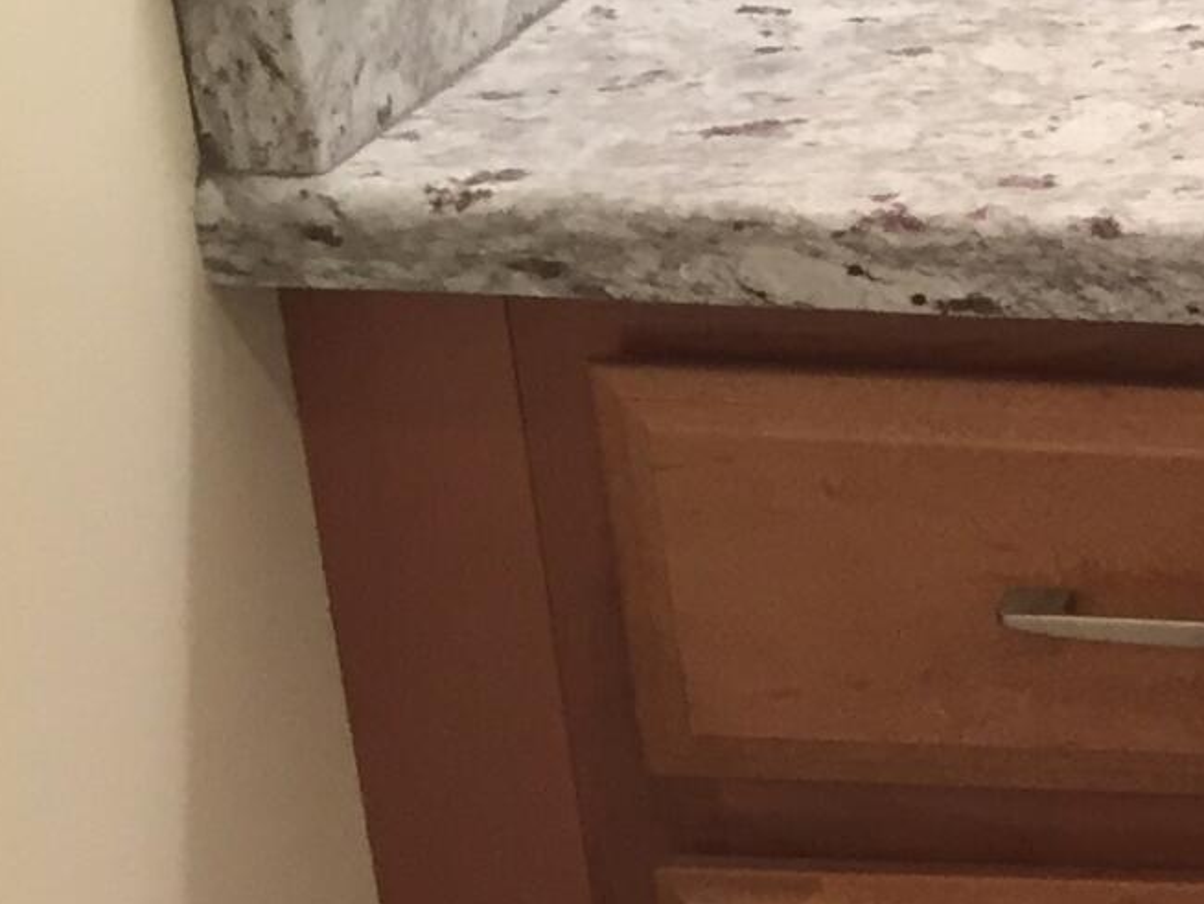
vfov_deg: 11.1
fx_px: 4628
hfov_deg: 12.3
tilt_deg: -24.3
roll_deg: -3.8
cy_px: 654
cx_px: 2719
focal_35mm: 133
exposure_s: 1/30
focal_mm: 4.15
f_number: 2.2
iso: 40
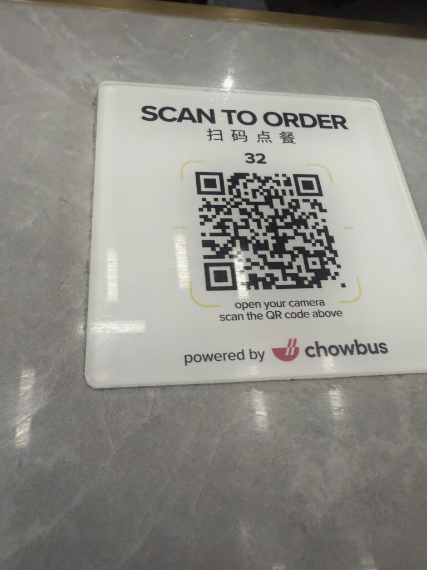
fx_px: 428
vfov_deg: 67.3
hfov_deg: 53.1
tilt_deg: -61.6
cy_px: 285
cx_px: 214
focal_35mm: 26
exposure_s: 1/60
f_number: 2.2
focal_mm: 2.22
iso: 200
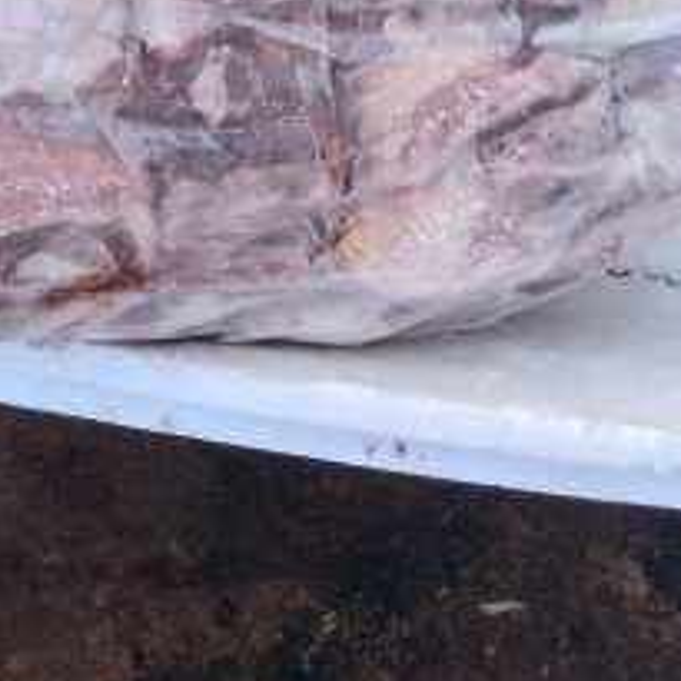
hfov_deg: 18.7
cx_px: 415
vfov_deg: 17.3
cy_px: -252
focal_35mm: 93
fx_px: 2070
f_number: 2
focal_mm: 5.75
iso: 50
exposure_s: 1/175
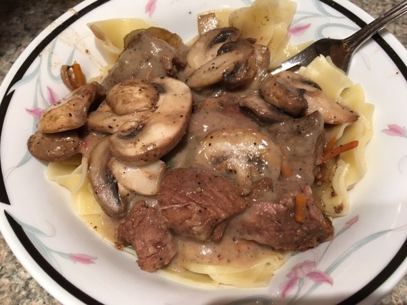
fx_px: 341
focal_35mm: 29
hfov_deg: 61.7
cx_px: 204
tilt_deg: -59.9
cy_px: 152
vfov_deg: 48.2
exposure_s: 1/30
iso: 125
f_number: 2.2
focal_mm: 4.15
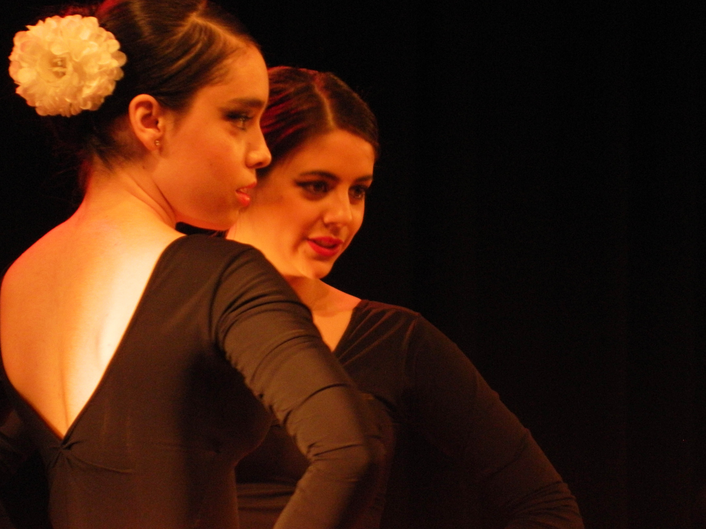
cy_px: 264
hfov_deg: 3.8
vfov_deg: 2.8
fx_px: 10707
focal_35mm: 525
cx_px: 353
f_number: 5.8
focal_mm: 94.5
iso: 400
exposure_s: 1/15
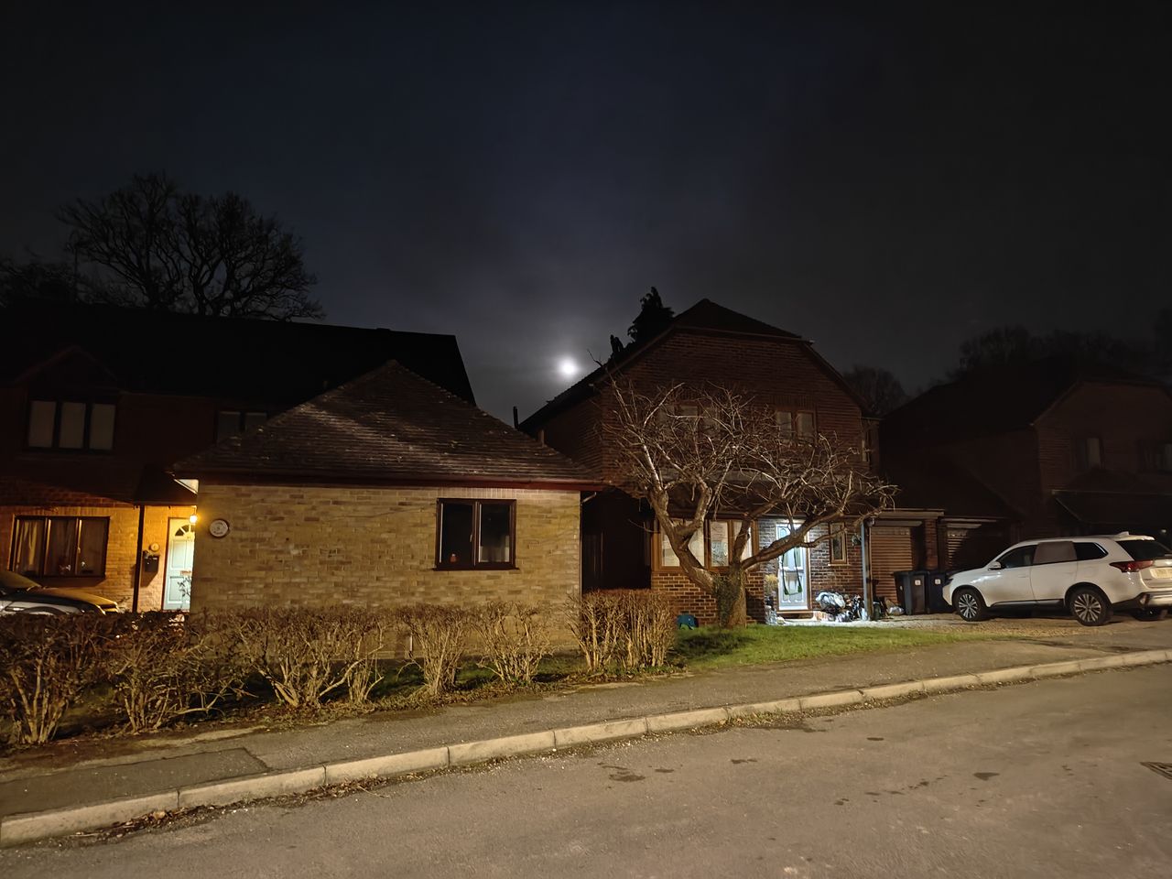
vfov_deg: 56.8
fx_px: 813
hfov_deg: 71.6
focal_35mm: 24
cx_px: 586
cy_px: 440
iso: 10000
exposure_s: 1/7
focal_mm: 5.59
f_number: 1.8
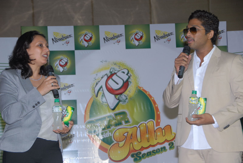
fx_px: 710
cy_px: 82
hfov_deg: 19.4
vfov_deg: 13.1
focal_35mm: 105
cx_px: 122
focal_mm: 70
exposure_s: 1/125
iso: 400
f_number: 6.3
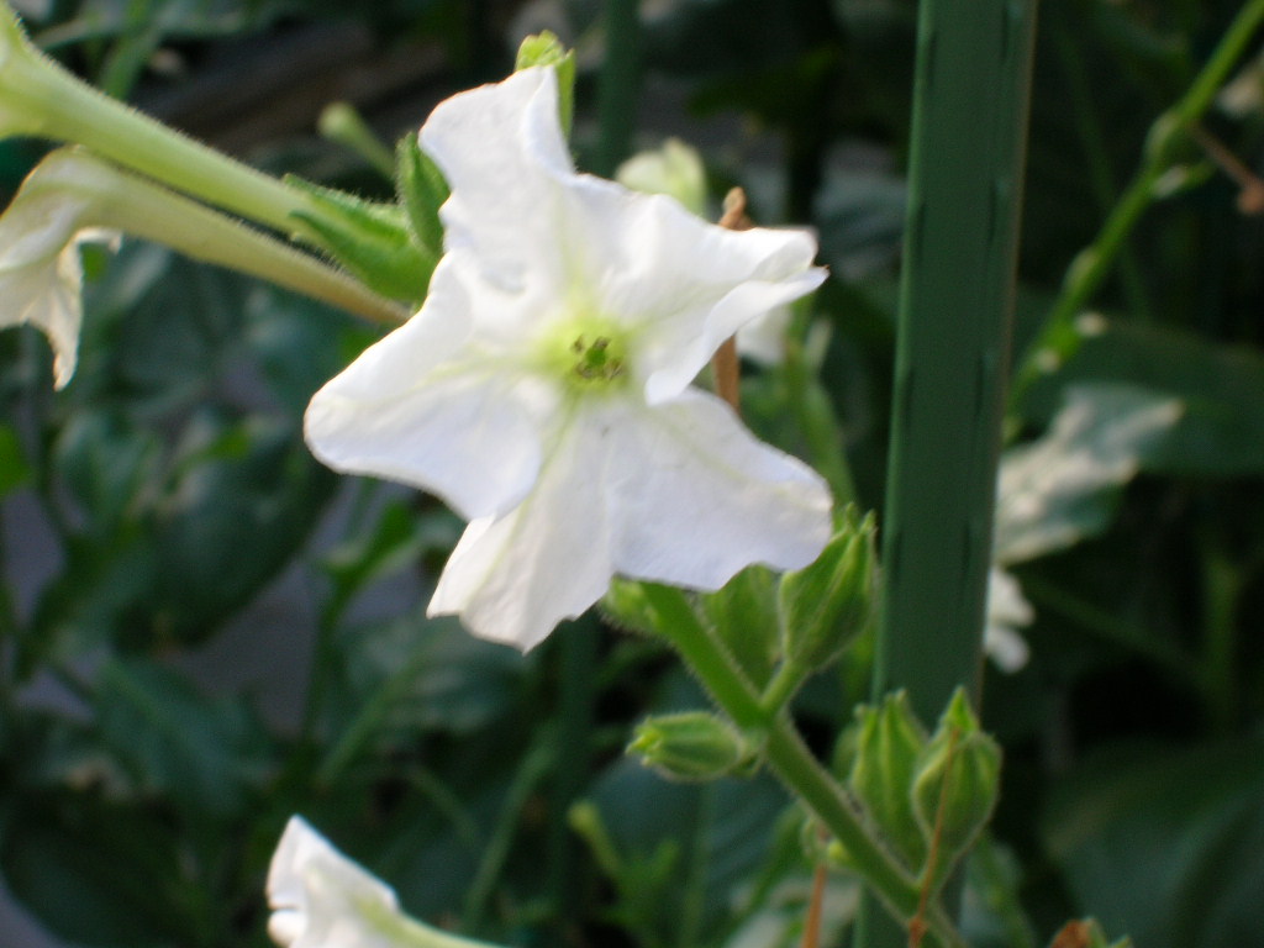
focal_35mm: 102
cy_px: 474
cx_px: 632
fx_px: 3725
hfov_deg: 19.3
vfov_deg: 14.5
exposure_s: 1/23.5
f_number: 8.2
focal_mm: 17.1
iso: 50
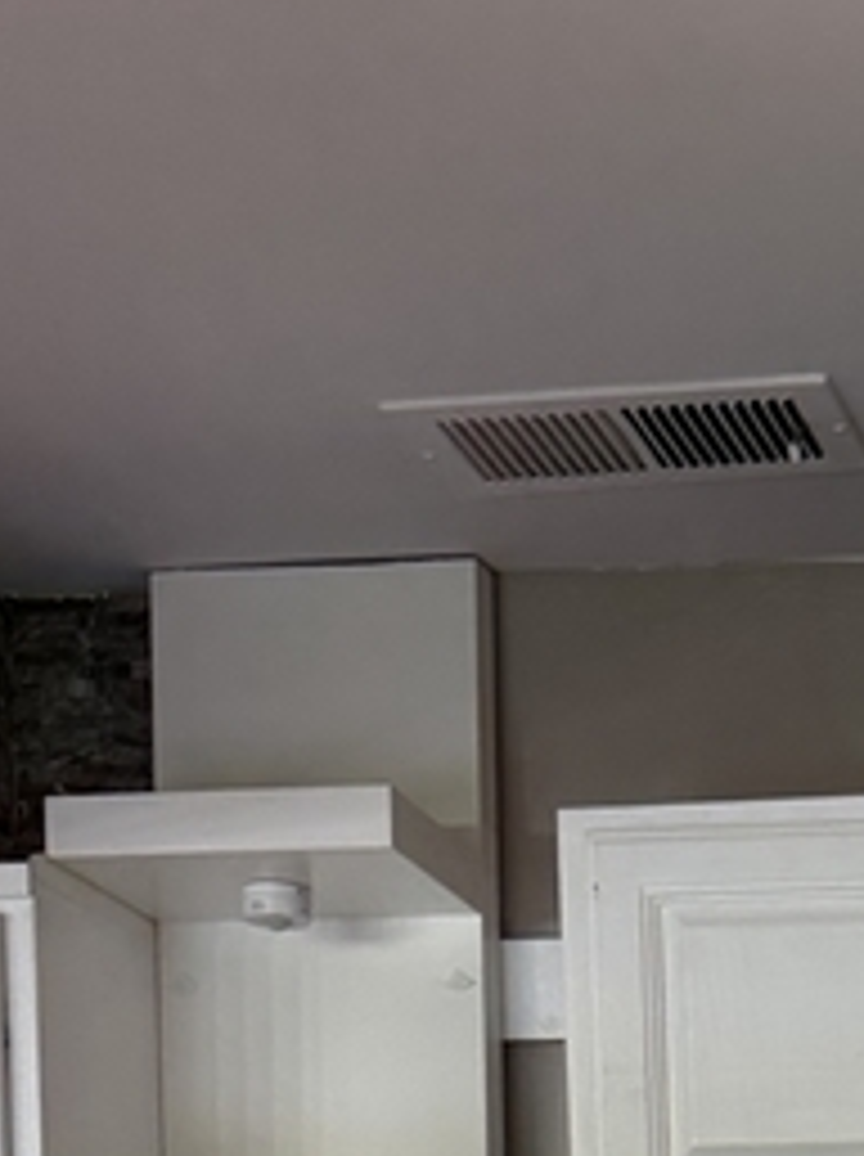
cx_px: 1161
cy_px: 1925
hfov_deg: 14.0
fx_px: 3370
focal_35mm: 101
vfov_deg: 16.9
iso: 125
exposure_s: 1/120
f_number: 1.78
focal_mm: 6.76
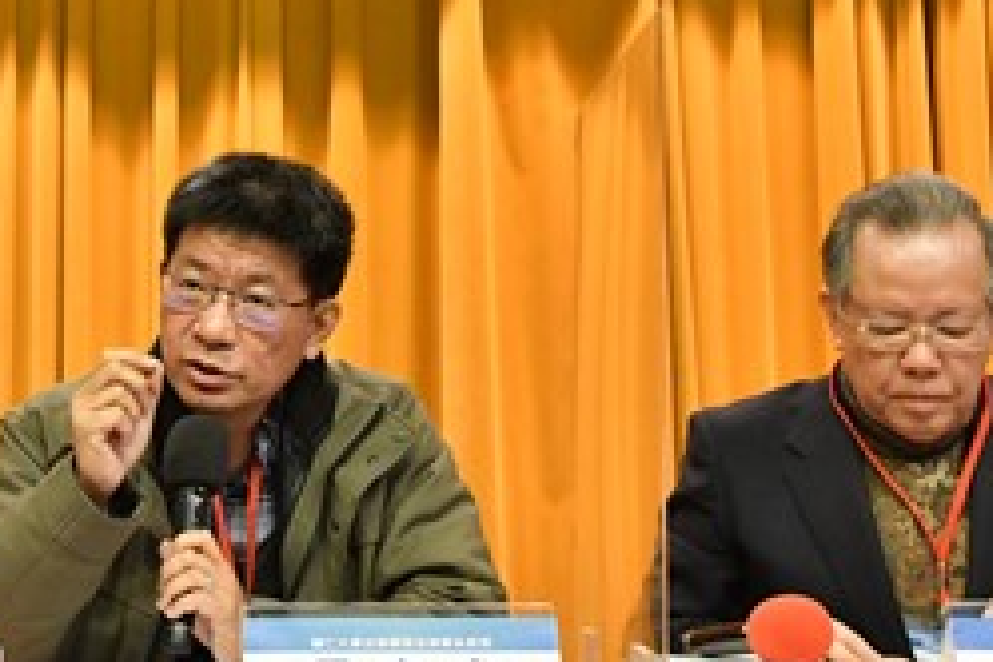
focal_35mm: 90
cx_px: 207
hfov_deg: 22.3
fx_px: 2482
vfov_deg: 15.0
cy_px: 62
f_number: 5.6
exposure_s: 1/160
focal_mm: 35
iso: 6400
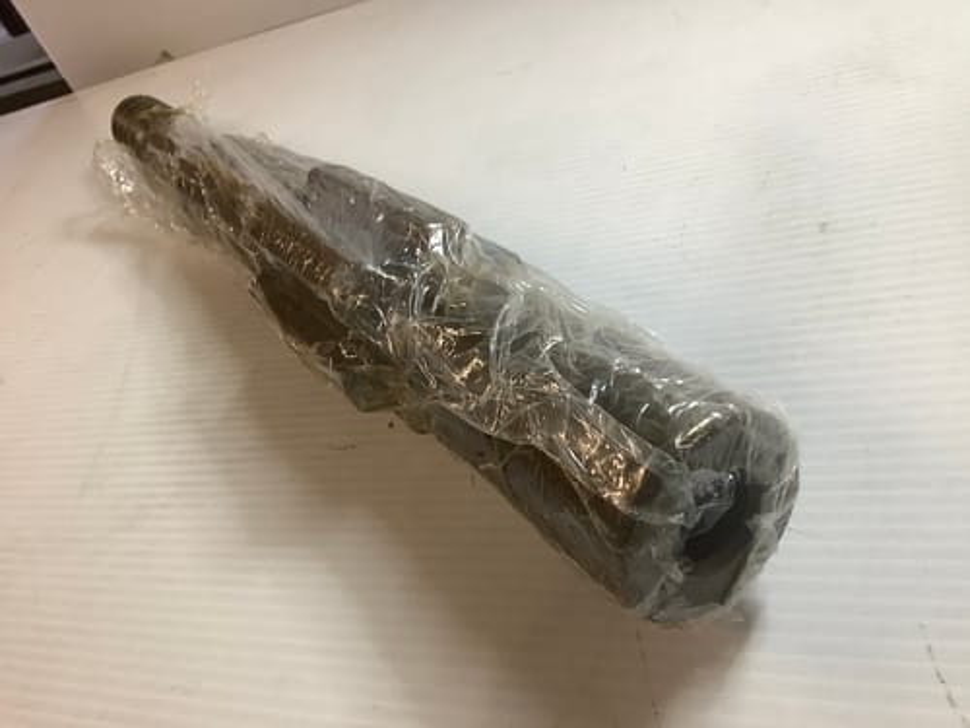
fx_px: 869
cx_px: 485
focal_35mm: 31
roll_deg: +28.4
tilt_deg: -35.8
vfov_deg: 45.4
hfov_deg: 58.4
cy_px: 364
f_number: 2.4
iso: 100
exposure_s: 1/50
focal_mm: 3.3
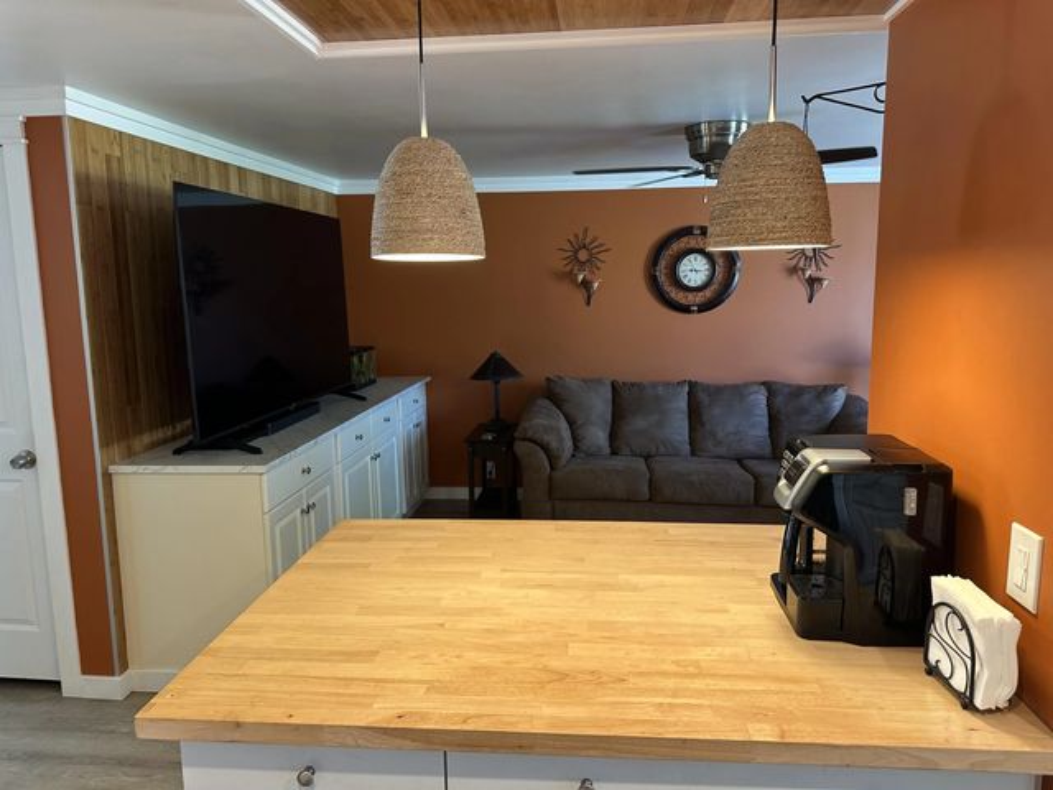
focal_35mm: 24
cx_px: 526
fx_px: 730
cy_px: 395
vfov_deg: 56.8
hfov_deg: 71.6
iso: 160
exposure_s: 1/60
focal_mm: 6.86
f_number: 1.78
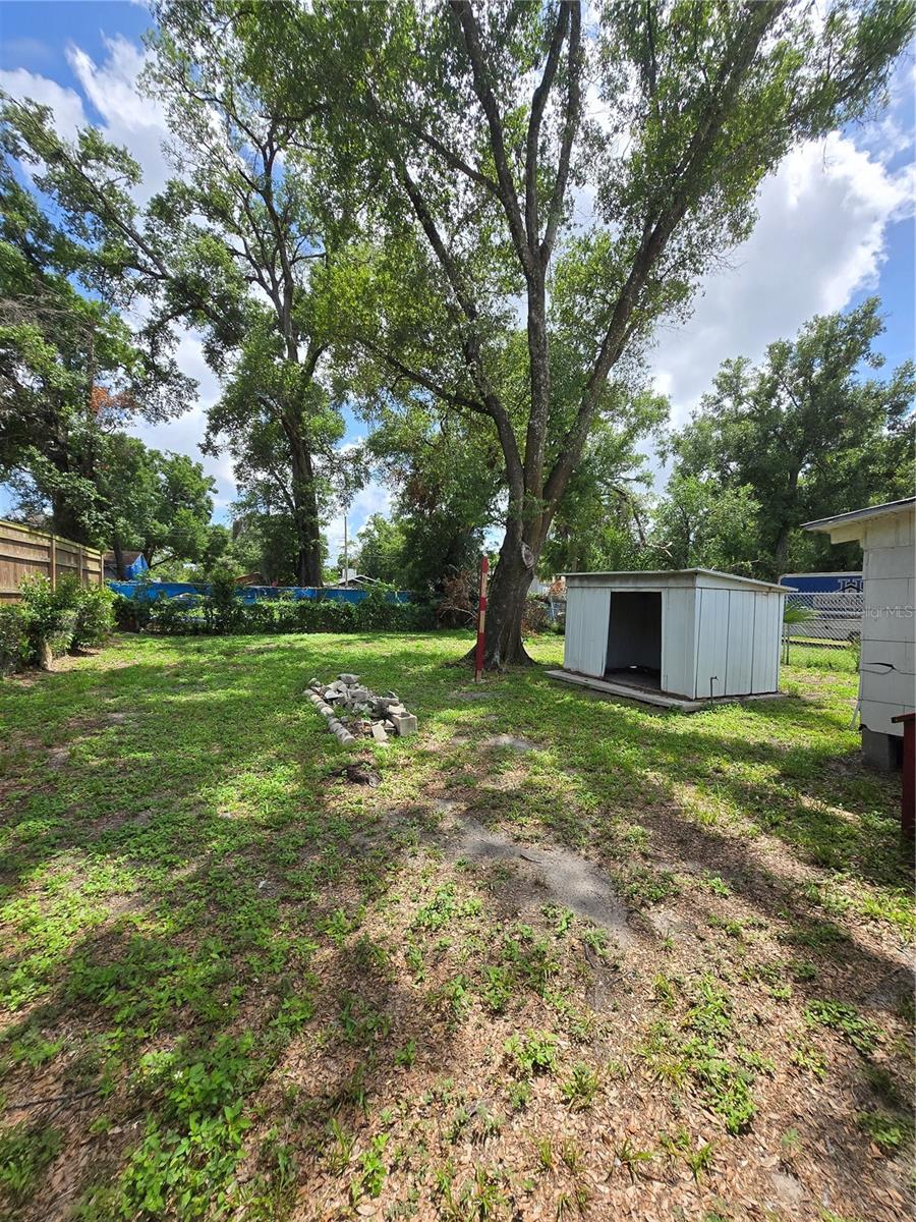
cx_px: 458
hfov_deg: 89.9
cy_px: 611
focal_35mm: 13
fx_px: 459
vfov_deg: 106.2
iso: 25
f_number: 2.2
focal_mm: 1.7
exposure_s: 1/976
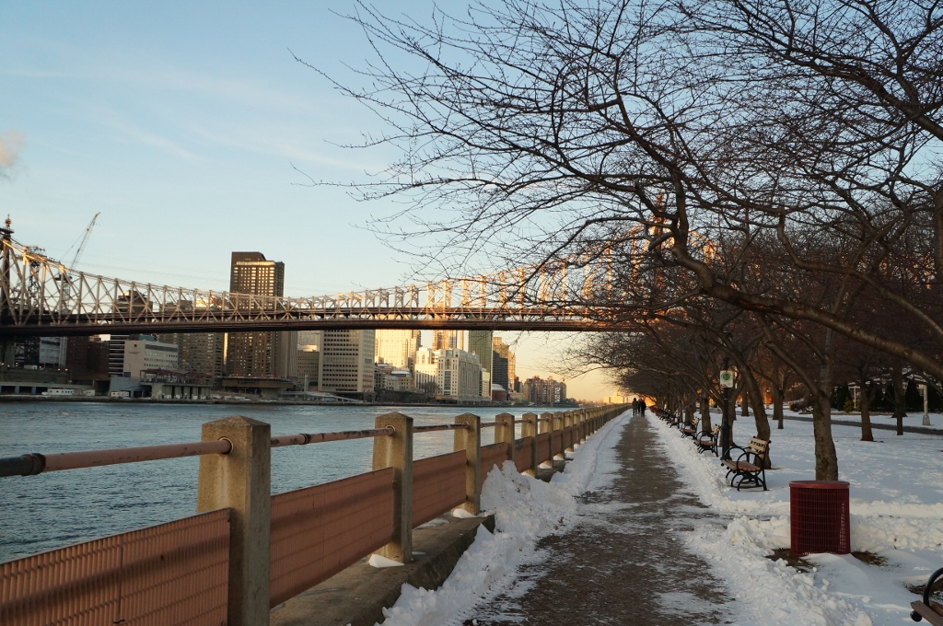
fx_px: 863
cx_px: 472
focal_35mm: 33
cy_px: 313
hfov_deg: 57.3
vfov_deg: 39.9
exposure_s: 1/250
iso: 800
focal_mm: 22
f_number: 8
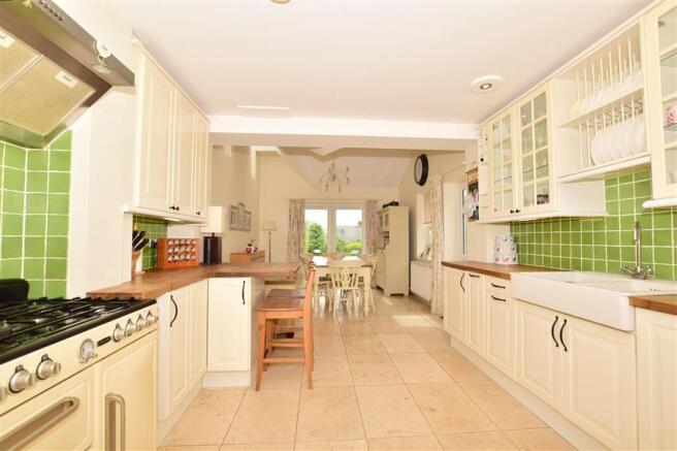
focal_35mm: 15
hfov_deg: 100.4
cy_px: 226
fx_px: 282
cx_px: 338
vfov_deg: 77.3
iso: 200
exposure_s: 1/200
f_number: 8
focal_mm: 10
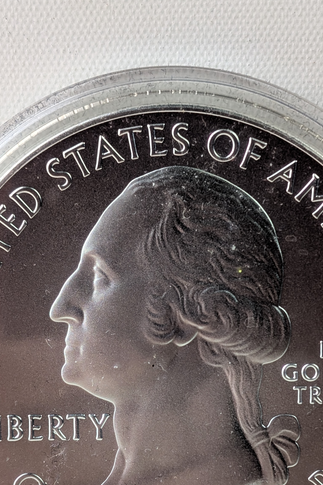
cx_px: 189
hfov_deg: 15.0
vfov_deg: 22.2
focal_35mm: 91
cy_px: 348
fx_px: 1225
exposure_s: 1/40
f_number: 1.68
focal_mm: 6.9
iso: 20
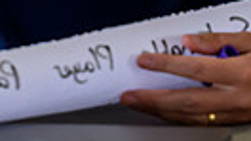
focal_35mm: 668
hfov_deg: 3.2
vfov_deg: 1.8
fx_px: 4442
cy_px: -252
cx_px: 262
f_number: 3.2
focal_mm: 125
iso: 2500
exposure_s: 1/640
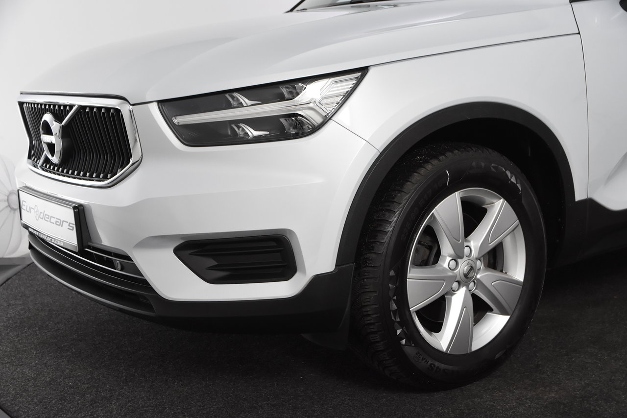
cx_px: 314
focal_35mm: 46
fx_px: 810
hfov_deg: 42.3
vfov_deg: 28.9
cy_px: 209
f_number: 5
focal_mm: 31
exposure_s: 1/100
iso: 1600
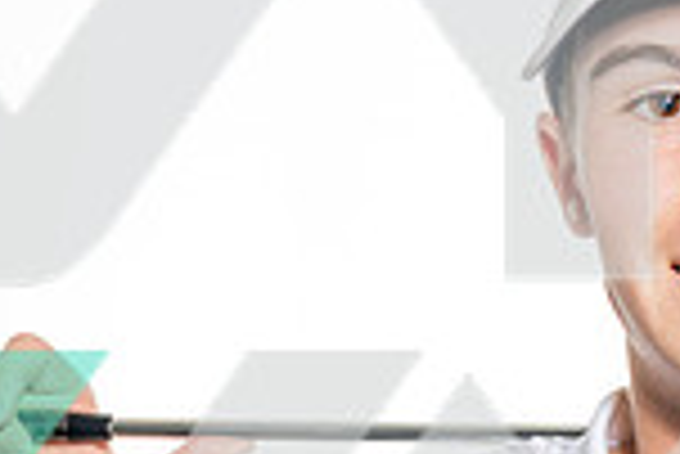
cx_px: 784
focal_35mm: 200
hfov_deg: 10.1
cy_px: 591
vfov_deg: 6.8
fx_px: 3781
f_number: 7.1
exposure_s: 1/250
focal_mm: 52
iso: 100
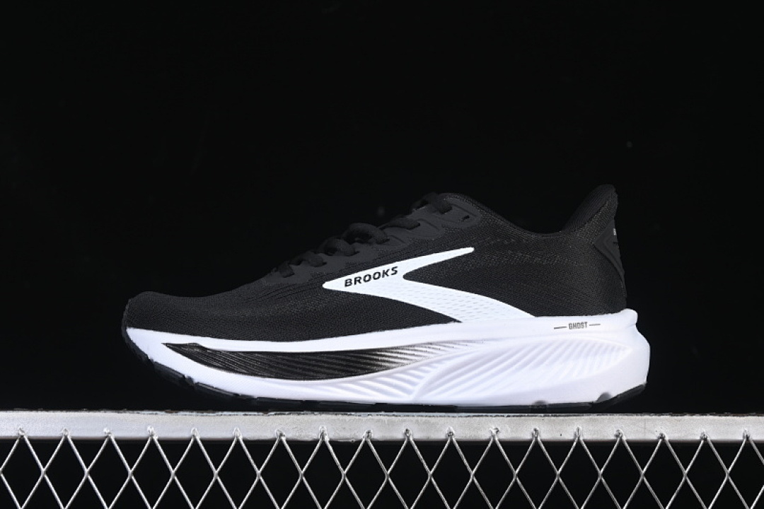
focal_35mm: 75
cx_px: 382
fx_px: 1592
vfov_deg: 18.2
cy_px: 254
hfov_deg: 27.0
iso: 160
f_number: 6.3
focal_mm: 50
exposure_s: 1/60
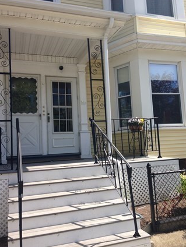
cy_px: 126
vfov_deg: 52.6
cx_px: 96
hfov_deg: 40.8
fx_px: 250
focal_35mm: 35
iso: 50
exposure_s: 1/903
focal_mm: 4.13
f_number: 2.4
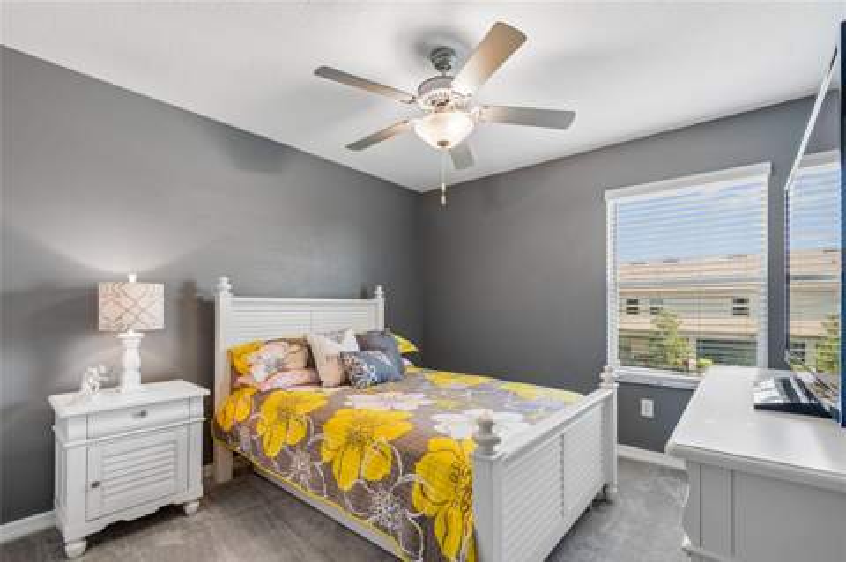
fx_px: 352
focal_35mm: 15
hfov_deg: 100.4
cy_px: 281
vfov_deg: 77.2
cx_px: 423
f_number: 7.1
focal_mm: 10
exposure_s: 1/10
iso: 100
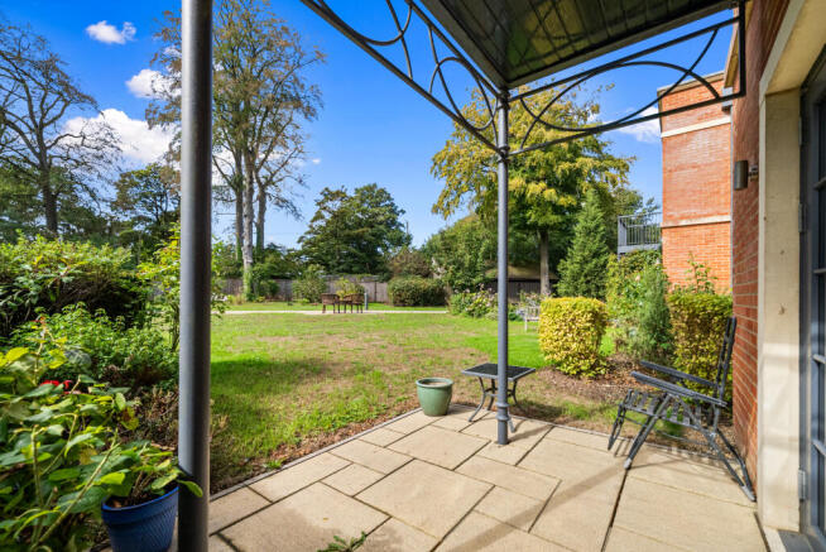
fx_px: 321
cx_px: 413
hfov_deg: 104.2
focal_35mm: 14
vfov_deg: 81.3
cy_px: 276
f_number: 7.1
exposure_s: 1/800
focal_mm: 14
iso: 400
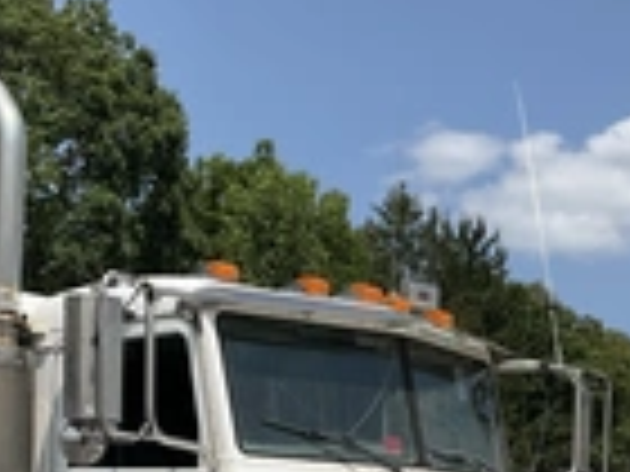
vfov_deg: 16.8
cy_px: 598
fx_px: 1511
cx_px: 342
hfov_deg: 23.6
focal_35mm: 83
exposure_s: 1/2959
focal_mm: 3
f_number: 1.8
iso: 25
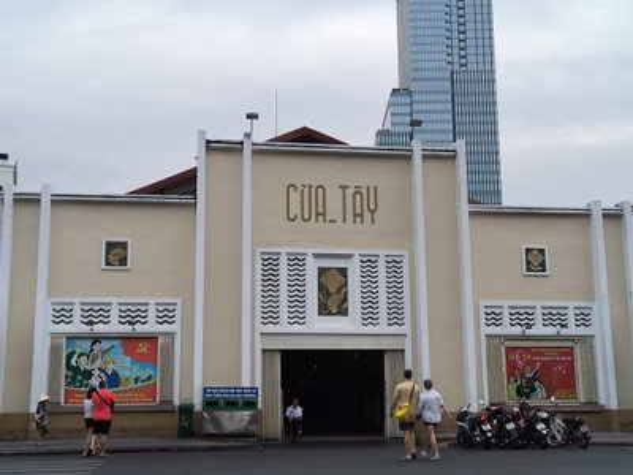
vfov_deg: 31.5
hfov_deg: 41.2
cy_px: 238
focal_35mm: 46
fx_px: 841
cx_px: 316
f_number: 1.77
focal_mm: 5.35
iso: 80
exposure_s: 1/648
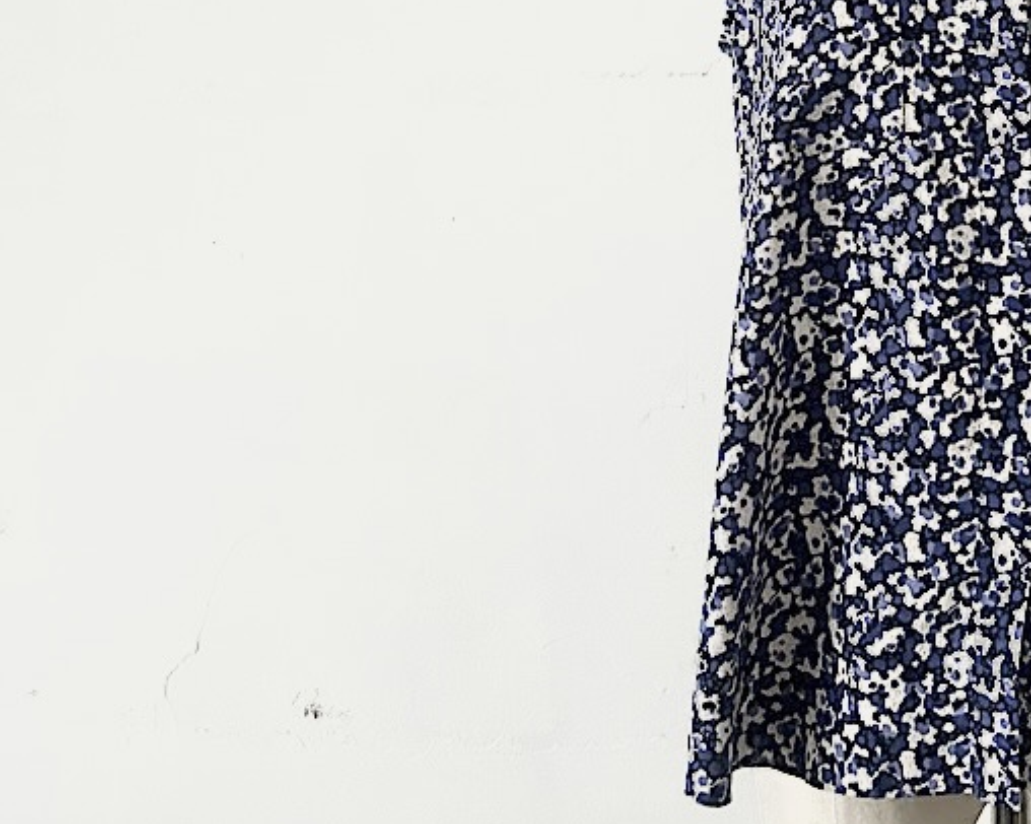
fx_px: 1952
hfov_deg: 28.3
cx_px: 958
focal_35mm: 64
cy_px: -156
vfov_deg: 22.1
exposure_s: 1/60
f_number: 1.5
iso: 500
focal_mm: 5.7
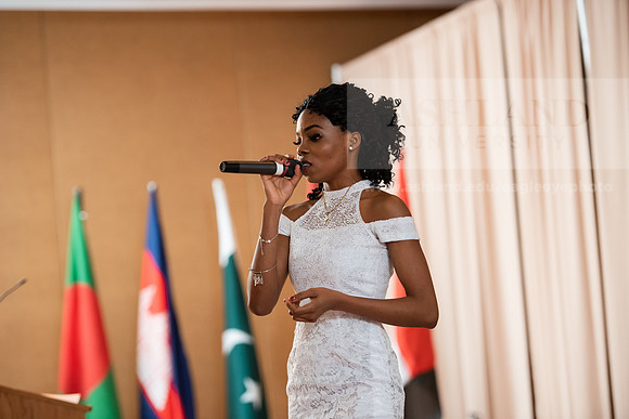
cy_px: 210
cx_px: 314
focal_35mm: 130
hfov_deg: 15.8
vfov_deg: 10.6
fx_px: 2272
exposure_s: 1/200
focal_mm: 130
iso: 2000
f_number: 3.2
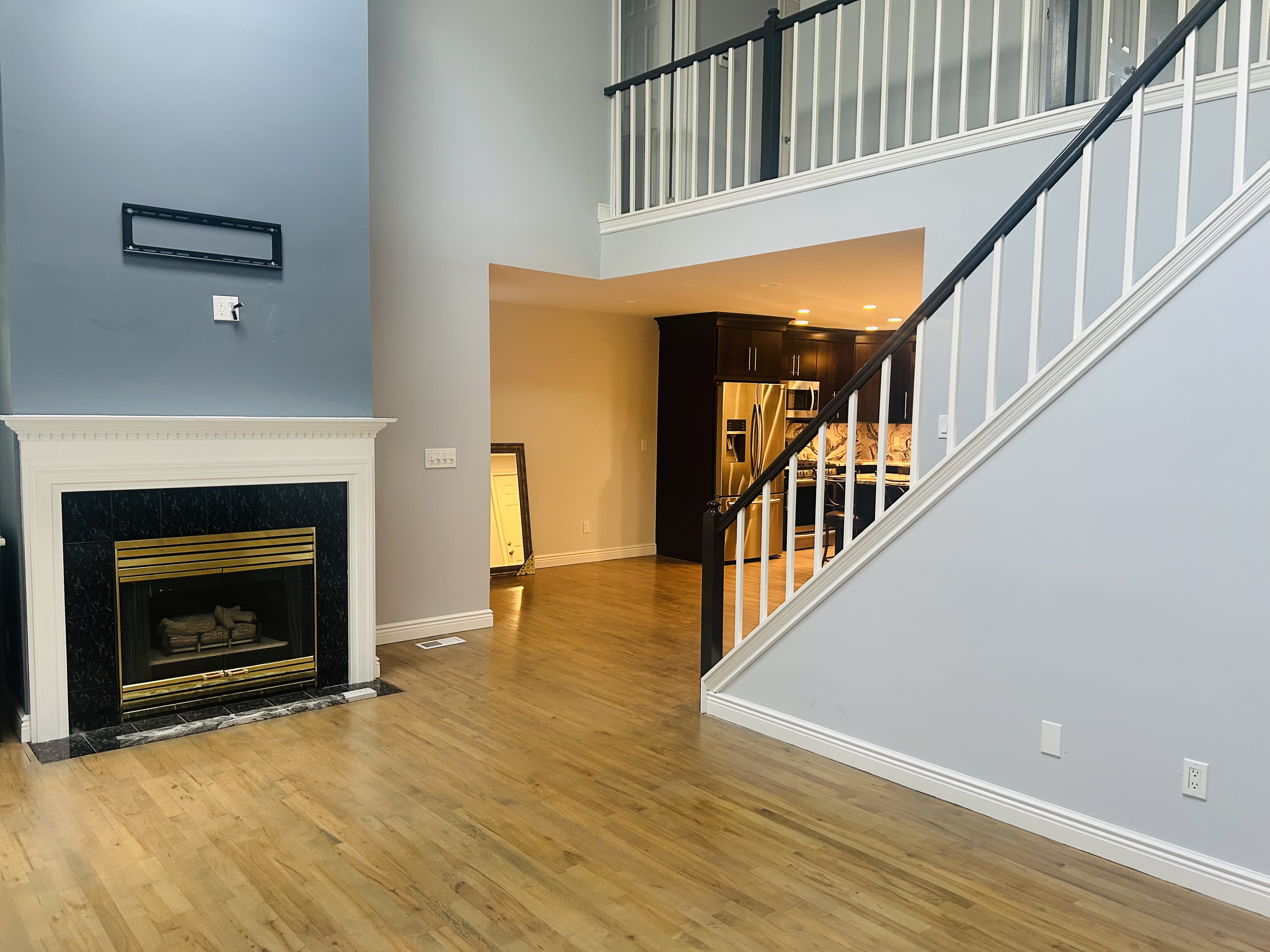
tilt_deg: -3.9
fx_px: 954
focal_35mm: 26
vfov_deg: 53.1
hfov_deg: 67.3
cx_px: 635
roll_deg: -0.4
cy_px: 476
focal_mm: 5.7
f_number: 1.5
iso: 125
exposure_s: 1/60
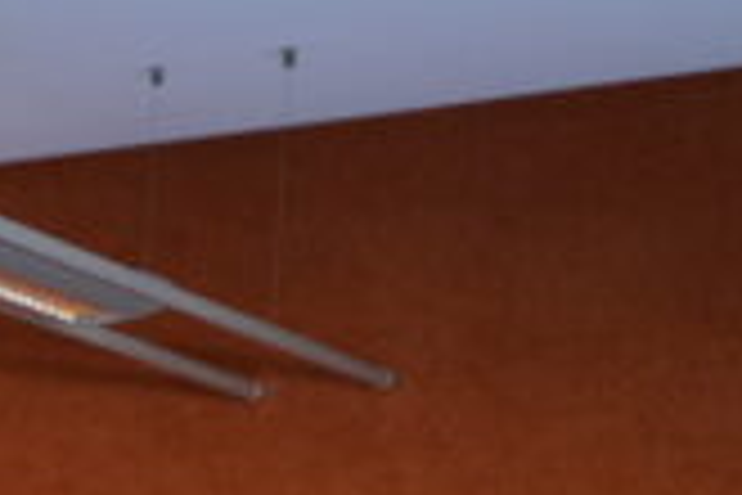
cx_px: -944
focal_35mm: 230
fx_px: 4740
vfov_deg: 5.7
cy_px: 1321
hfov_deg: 8.3
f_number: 3.5
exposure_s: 1/100
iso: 1600
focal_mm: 37
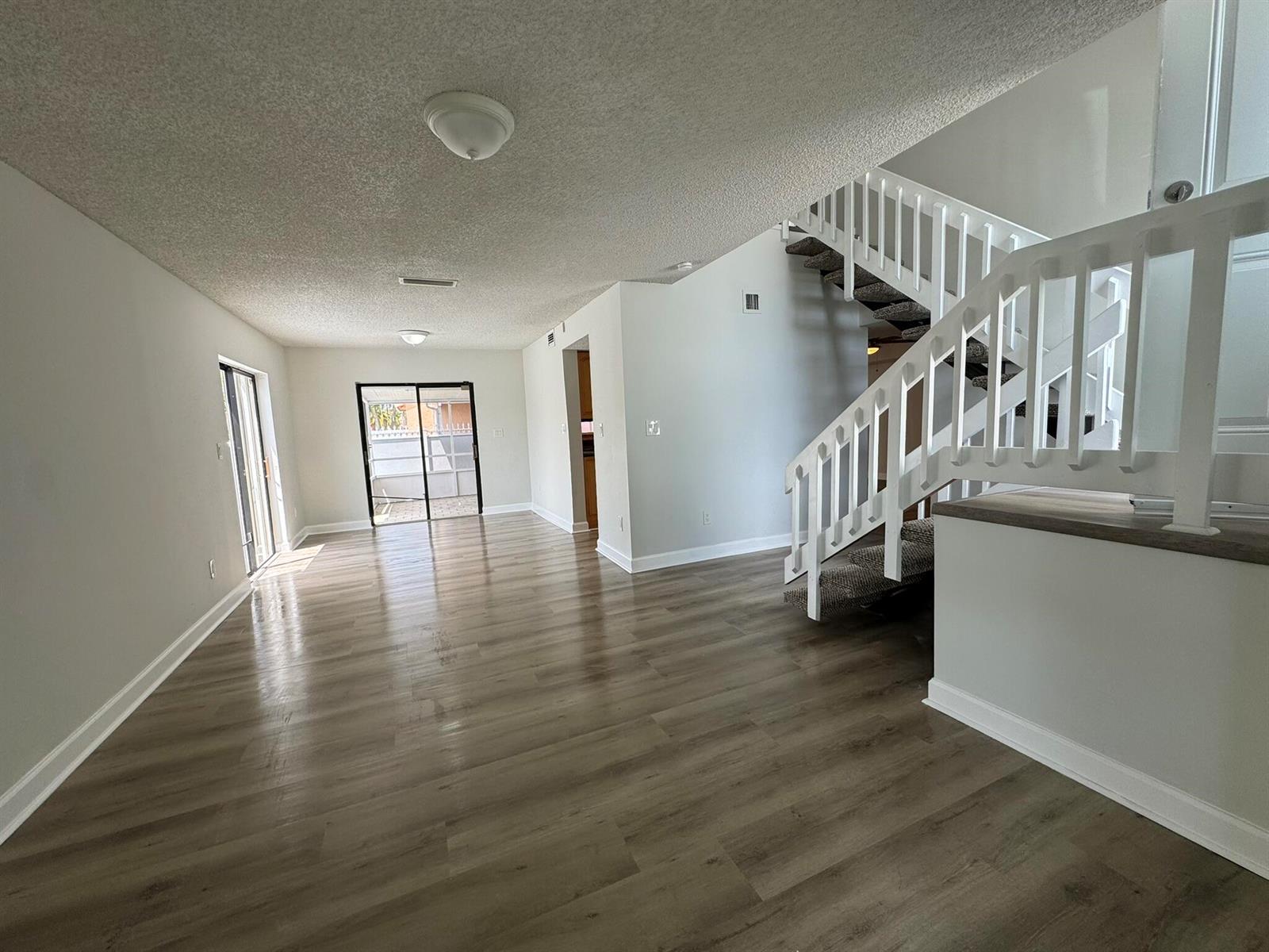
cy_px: 476
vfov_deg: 85.7
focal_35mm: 14
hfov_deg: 102.1
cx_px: 634
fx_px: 513
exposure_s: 1/155
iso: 40
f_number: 2.2
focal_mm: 2.22
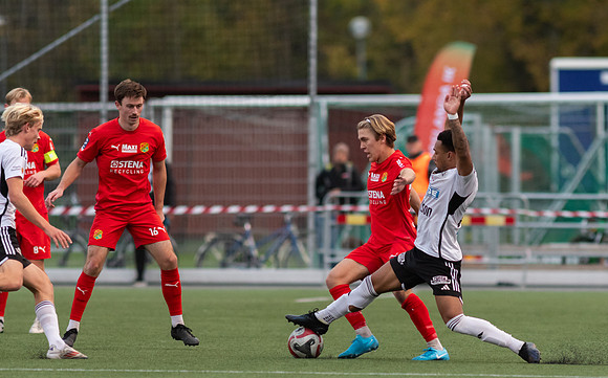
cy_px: 259
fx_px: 9723
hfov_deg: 3.6
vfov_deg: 2.2
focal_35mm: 587
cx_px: 389
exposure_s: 1/1000
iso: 1600
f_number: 3.2
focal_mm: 300
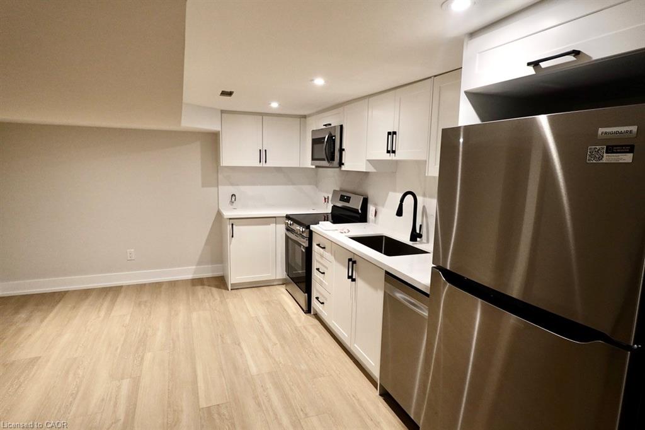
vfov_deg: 61.9
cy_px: 215
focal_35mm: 20
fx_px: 358
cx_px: 322
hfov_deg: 84.0
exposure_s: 1/80
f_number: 3.5
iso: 500
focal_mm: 7.6
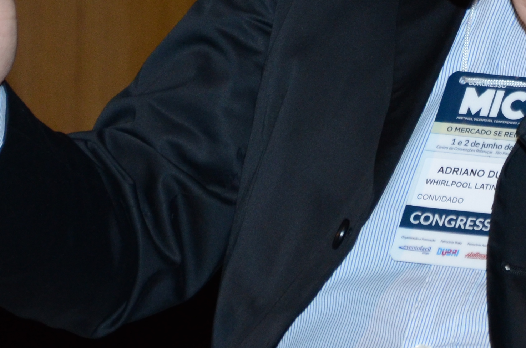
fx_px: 7679
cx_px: 362
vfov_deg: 2.6
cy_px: -183
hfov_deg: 3.9
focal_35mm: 527
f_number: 5.6
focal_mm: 105
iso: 800
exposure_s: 1/100
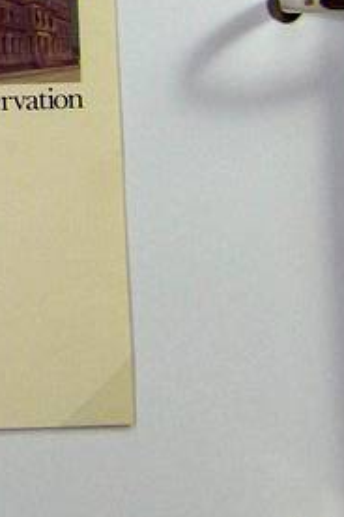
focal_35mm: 143
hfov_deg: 9.1
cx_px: -294
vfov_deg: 13.6
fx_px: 2050
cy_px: -232
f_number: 4
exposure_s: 1/160
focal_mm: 6.7
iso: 100
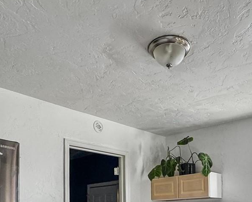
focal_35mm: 37
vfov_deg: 32.8
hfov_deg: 48.7
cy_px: 244
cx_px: 153
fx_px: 276
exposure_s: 1/60
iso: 250
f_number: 2.2
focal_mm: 2.22
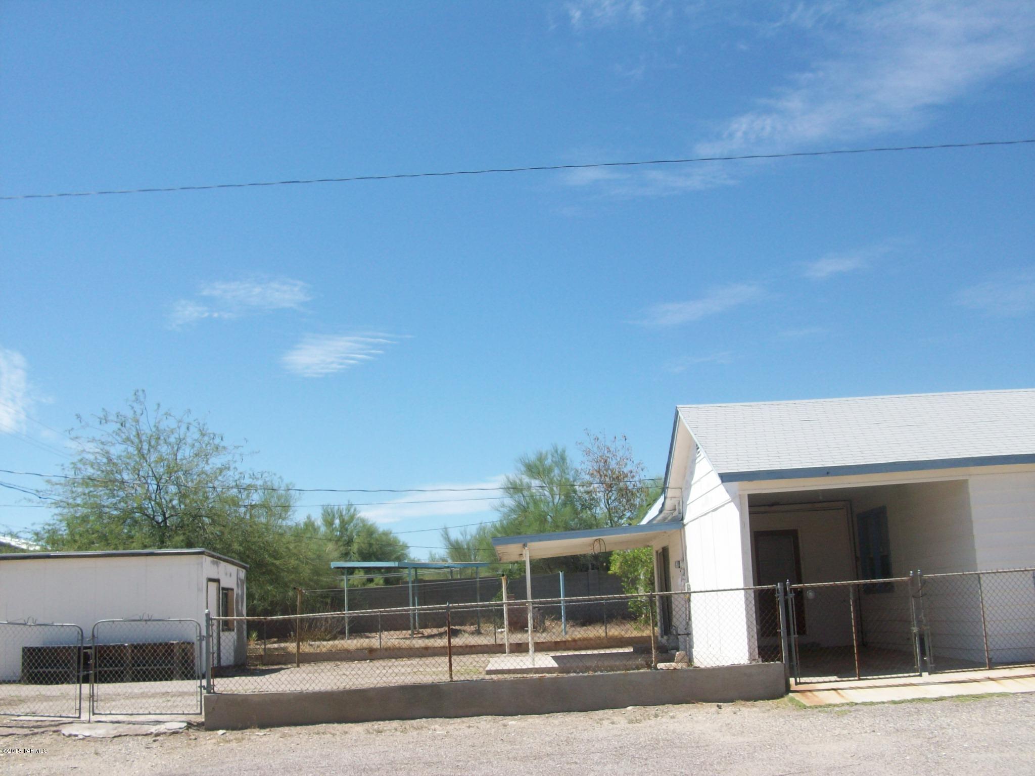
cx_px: 518
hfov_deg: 54.0
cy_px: 388
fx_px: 1017
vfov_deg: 41.8
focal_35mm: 34
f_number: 5.5
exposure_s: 1/304
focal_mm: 5.7
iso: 64
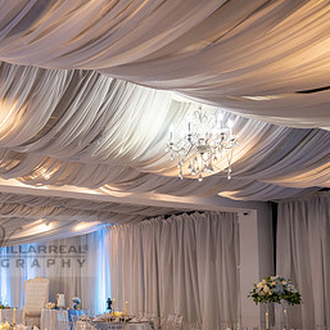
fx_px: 496
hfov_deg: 33.2
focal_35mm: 46
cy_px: 246
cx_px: -12
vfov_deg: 36.0
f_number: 2.8
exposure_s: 1/160
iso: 640
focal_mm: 24
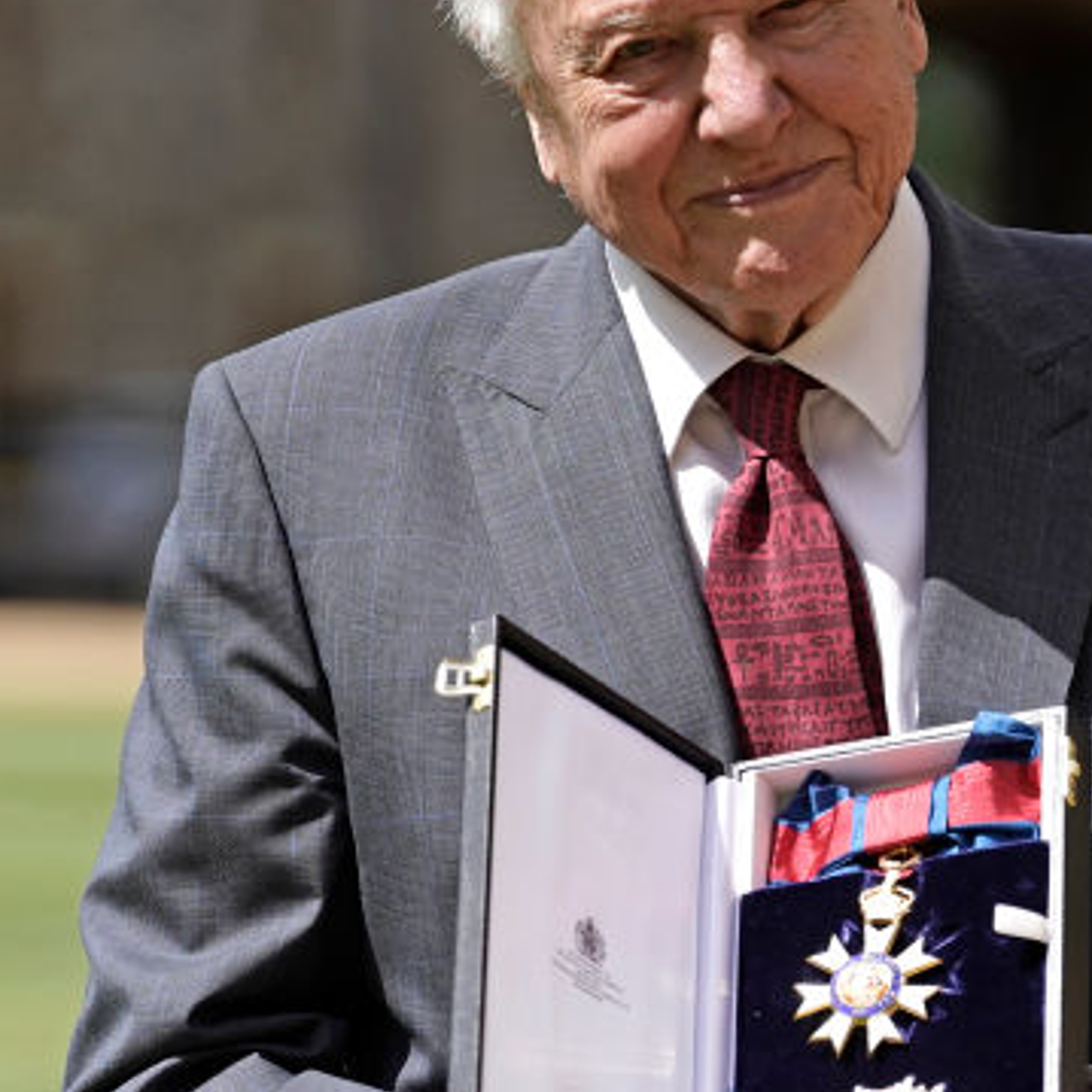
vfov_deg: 4.9
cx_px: 943
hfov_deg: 4.9
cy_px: 607
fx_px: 12634
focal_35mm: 354
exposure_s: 1/4000
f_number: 3.2
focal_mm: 146
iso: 320
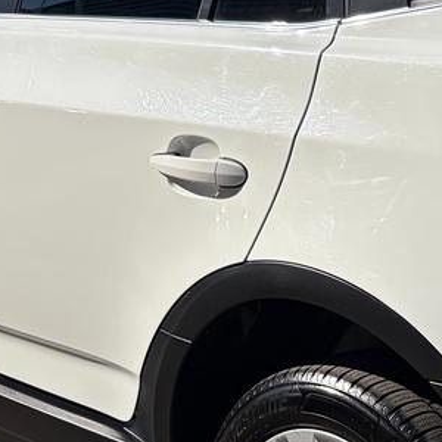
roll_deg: -0.1
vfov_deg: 17.7
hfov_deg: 17.4
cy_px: 265
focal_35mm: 98
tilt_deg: -14.6
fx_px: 1416
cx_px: 430
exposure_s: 1/7813
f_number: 1.6
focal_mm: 5.96
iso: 64
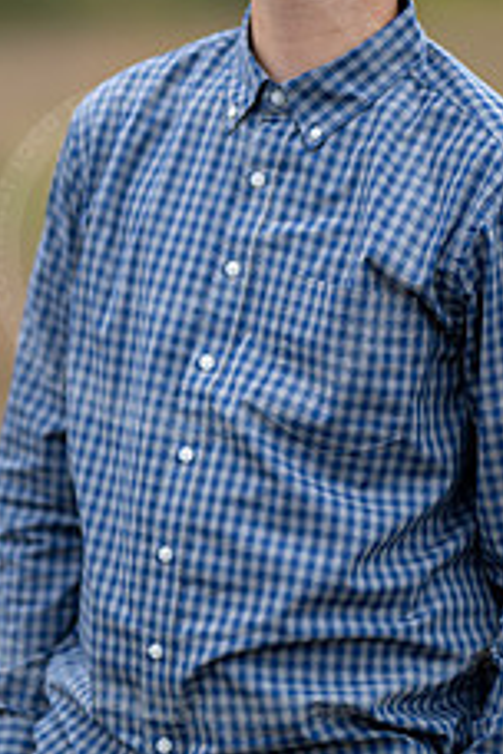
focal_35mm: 168
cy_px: 298
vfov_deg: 12.2
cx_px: 202
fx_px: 3521
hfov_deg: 8.2
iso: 500
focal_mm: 85
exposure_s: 1/400
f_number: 1.2
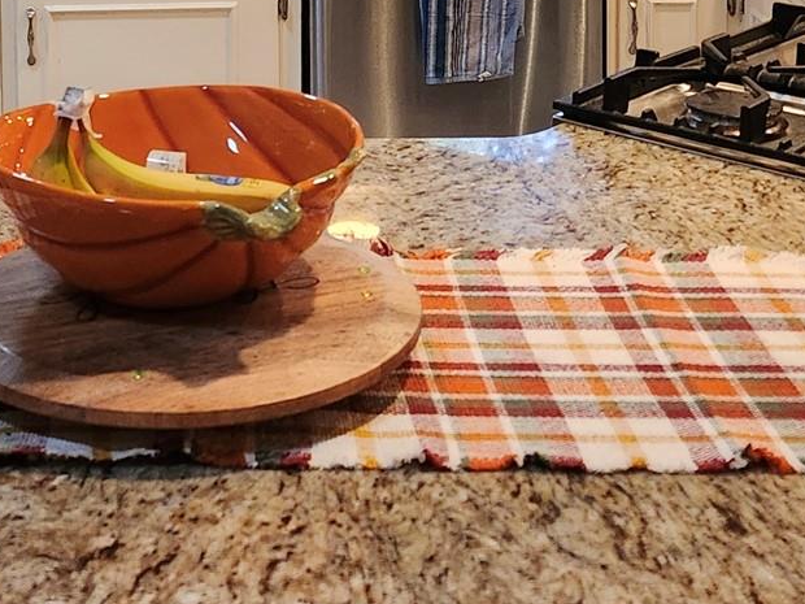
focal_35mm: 76
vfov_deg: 17.9
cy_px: -227
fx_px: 1767
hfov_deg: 25.5
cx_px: 252
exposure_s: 1/120
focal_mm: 5.54
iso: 1000
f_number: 1.8
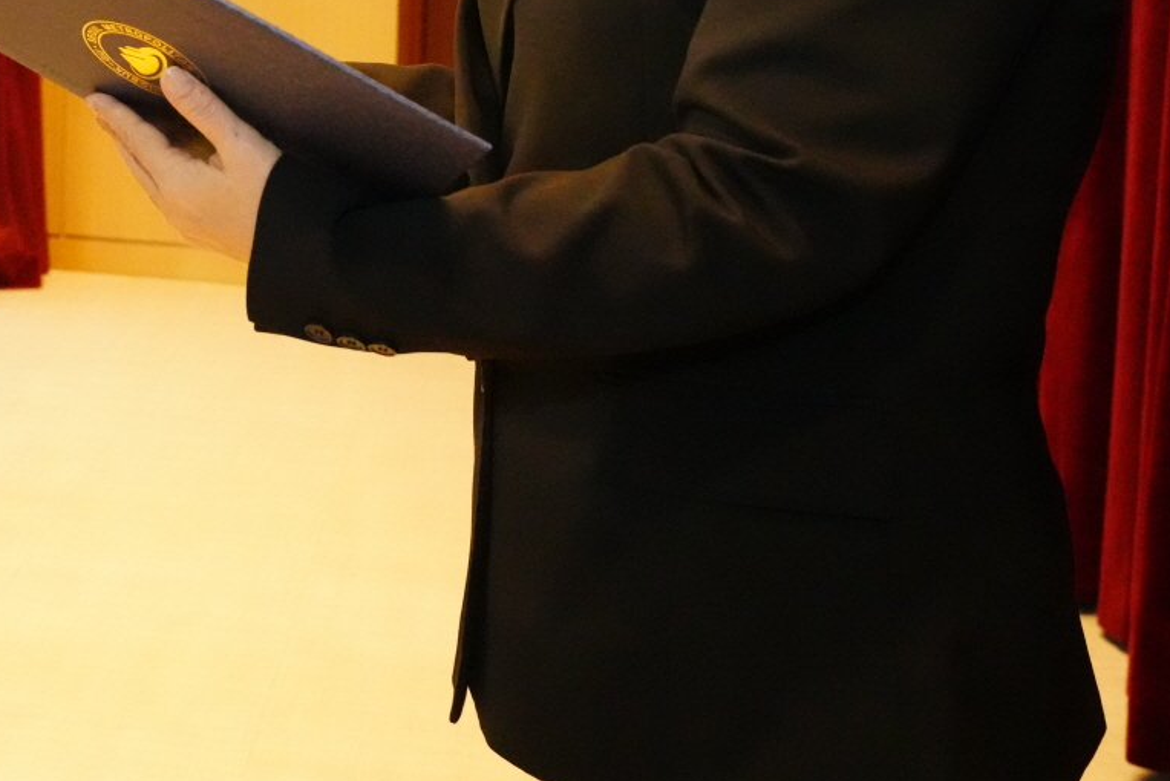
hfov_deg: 25.4
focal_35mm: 73
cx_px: -161
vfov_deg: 18.1
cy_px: -57
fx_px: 2373
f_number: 5.6
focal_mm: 31
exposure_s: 1/160
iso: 16000
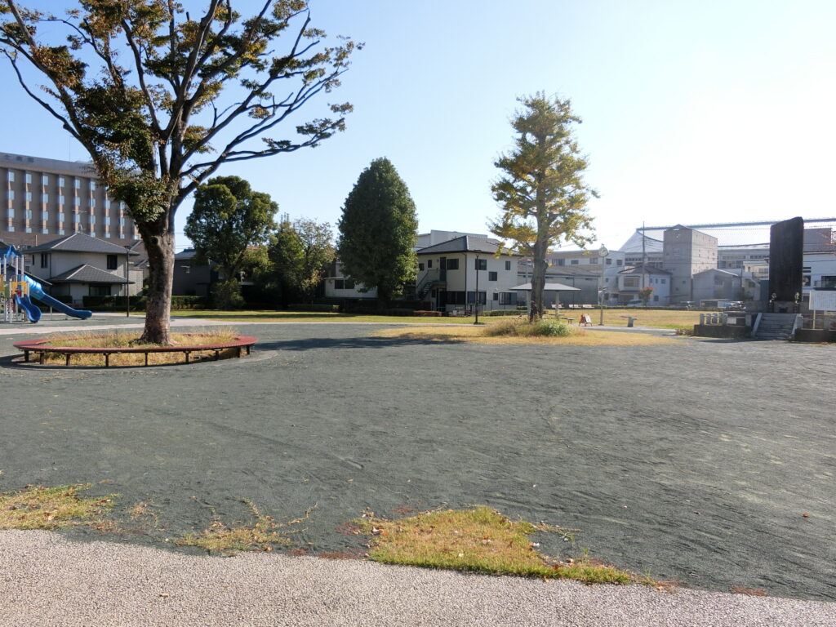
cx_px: 418
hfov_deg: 69.4
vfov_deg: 54.9
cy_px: 314
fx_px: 604
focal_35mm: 25
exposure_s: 1/800
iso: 80
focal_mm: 4.5
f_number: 3.5
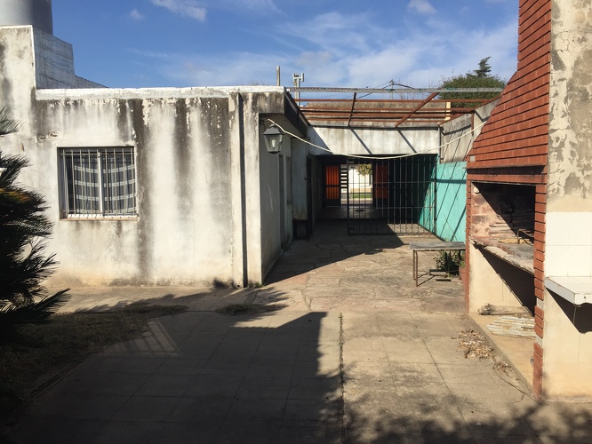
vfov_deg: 48.3
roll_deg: +1.3
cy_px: 222
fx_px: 496
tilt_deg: -6.3
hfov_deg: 61.6
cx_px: 296
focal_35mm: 29
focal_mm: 4.15
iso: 32
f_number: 2.2
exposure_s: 1/3300
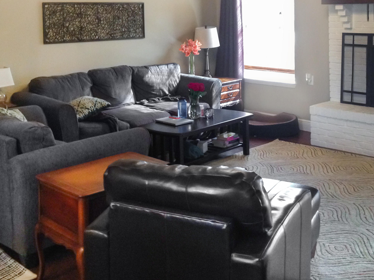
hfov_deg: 36.8
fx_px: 562
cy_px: 88
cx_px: 209
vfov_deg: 27.8
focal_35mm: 52
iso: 250
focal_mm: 4.28
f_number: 2.4
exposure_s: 1/20
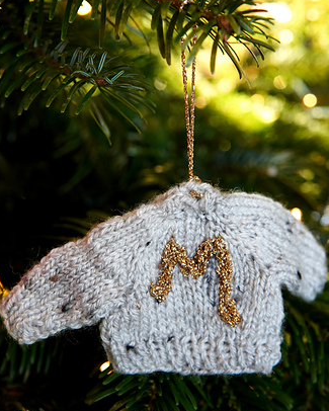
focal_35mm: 52
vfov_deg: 36.0
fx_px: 633
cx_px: 166
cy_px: 193
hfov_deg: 29.1
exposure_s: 1/160
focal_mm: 30
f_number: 4
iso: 800
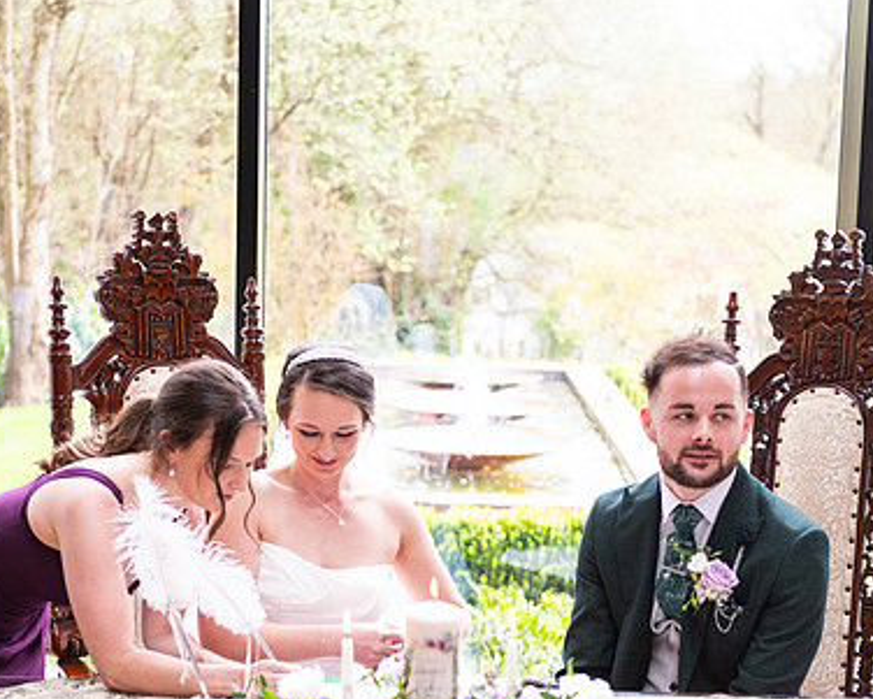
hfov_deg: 23.6
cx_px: 418
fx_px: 2093
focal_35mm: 81
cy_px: 435
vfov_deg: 18.9
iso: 500
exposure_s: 1/200
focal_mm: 56
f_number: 3.5
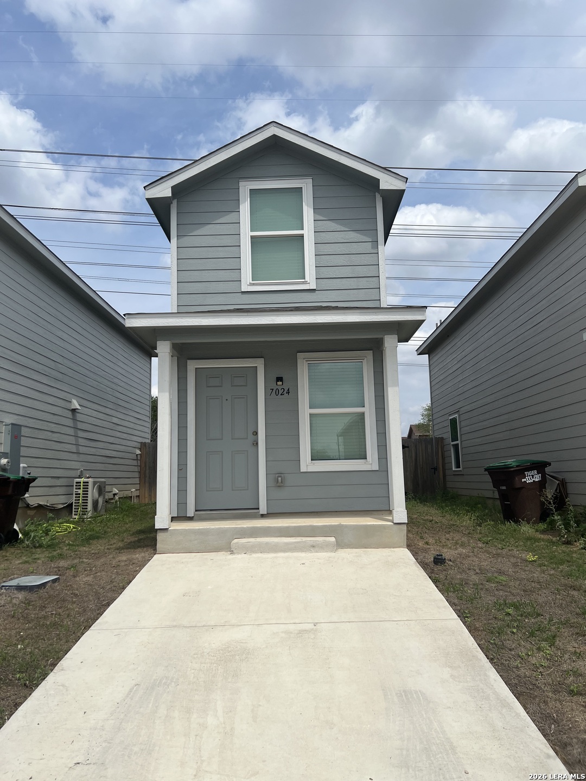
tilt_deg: +7.7
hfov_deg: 53.1
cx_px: 293
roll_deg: +2.2
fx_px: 587
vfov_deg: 67.3
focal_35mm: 26
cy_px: 390
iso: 50
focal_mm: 5.7
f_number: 1.5
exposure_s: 1/8000
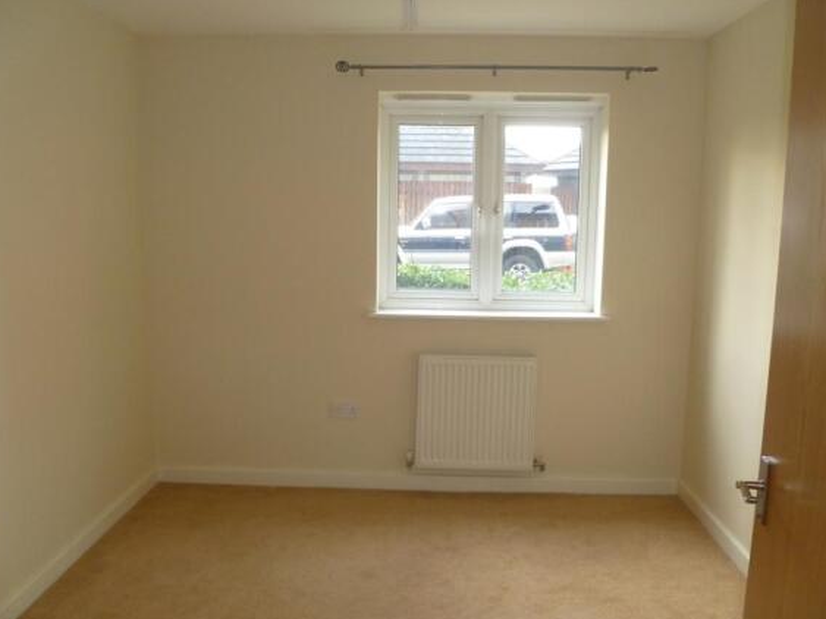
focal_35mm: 29
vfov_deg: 48.2
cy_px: 316
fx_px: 692
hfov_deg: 61.7
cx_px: 413
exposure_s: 1/30
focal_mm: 5
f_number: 3.3
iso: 250
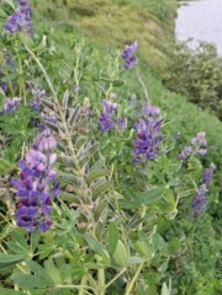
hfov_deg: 31.0
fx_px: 393
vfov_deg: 40.2
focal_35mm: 46
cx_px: 57
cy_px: 216
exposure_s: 1/233
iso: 40
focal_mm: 5.54
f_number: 1.8
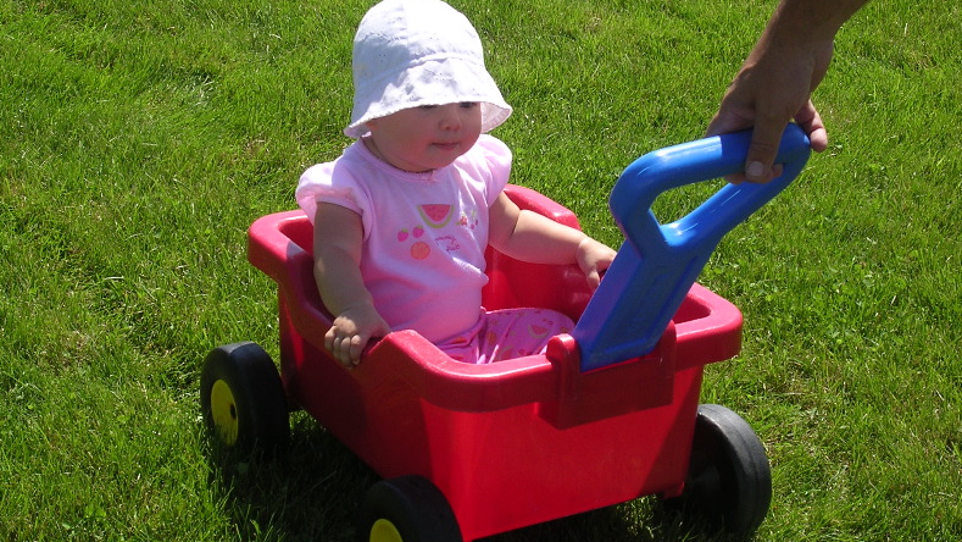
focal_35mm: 84
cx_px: 479
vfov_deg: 14.4
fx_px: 2143
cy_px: 253
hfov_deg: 25.3
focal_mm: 11.6
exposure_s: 1/425
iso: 100
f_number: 3.9
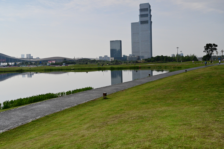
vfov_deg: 40.5
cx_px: 112
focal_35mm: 32
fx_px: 202
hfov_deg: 58.0
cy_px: 74
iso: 2200
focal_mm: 32.5
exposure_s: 1/8000
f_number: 7.1
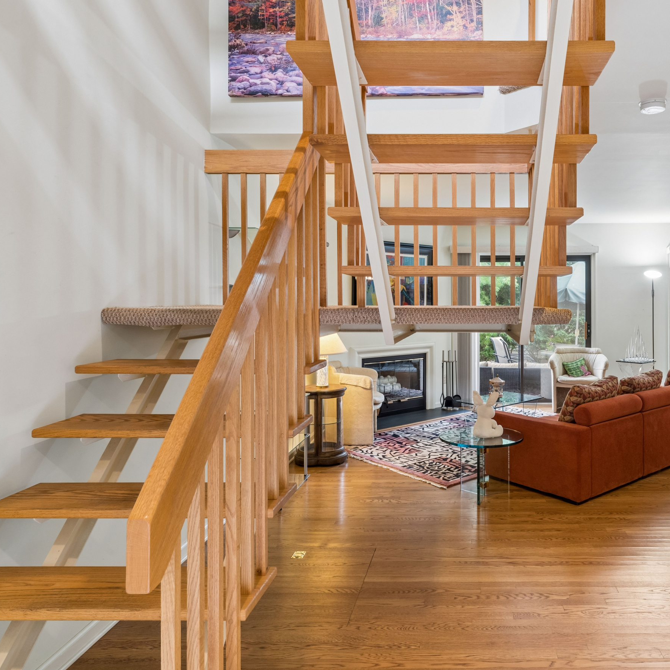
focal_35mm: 26
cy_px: 289
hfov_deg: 59.5
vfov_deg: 61.2
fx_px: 564
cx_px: 467
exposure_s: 1/2.5
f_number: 13
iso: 400
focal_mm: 17.5
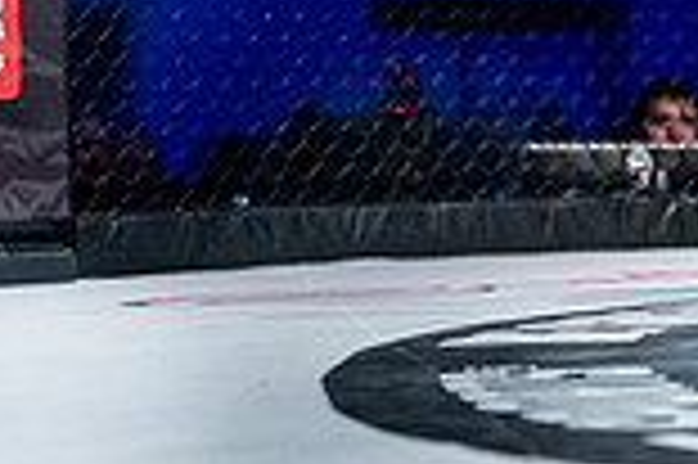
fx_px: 3622
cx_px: 1076
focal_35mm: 187
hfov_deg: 10.6
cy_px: 52
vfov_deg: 7.3
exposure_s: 1/1250
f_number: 2
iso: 3200
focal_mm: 50
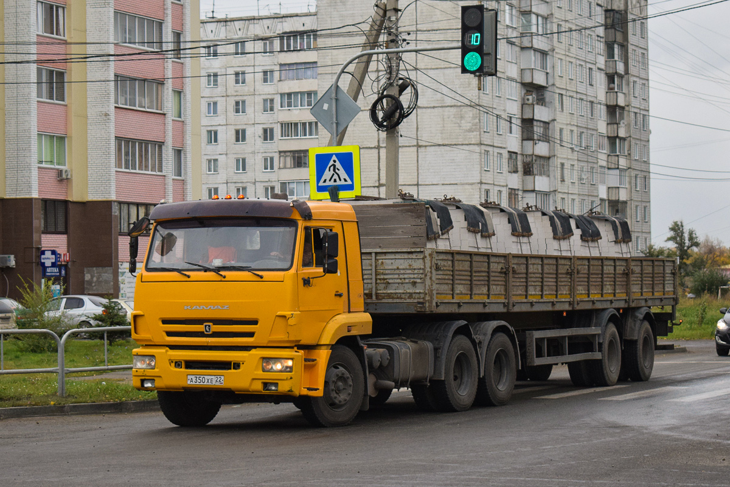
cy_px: 244
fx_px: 1673
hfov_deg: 24.6
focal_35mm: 82
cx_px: 365
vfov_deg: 16.6
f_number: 5.6
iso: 800
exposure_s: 1/800
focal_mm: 55
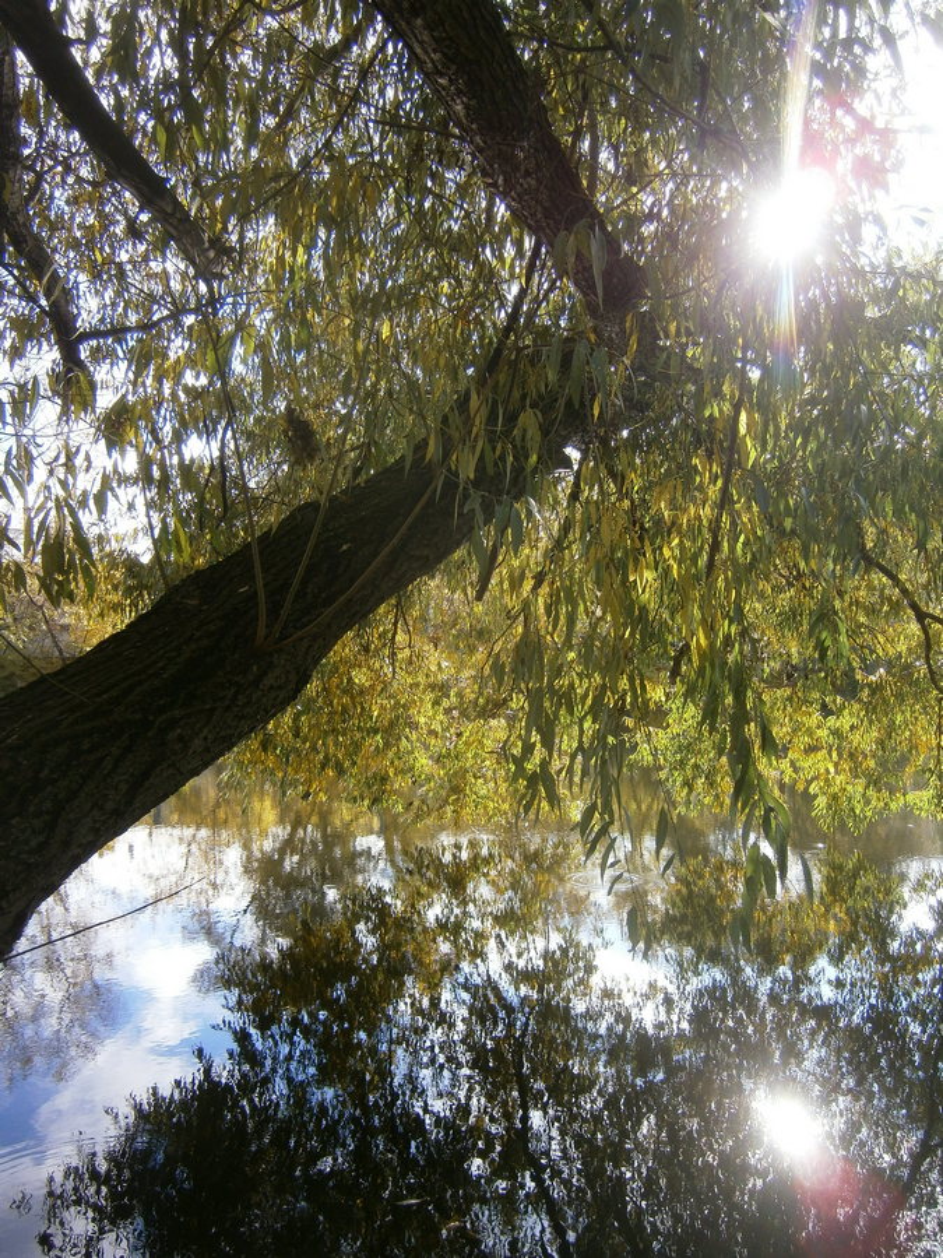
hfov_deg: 53.1
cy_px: 629
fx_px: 944
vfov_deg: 67.3
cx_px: 472
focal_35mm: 26
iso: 80
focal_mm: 4.7
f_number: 2.8
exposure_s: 1/200
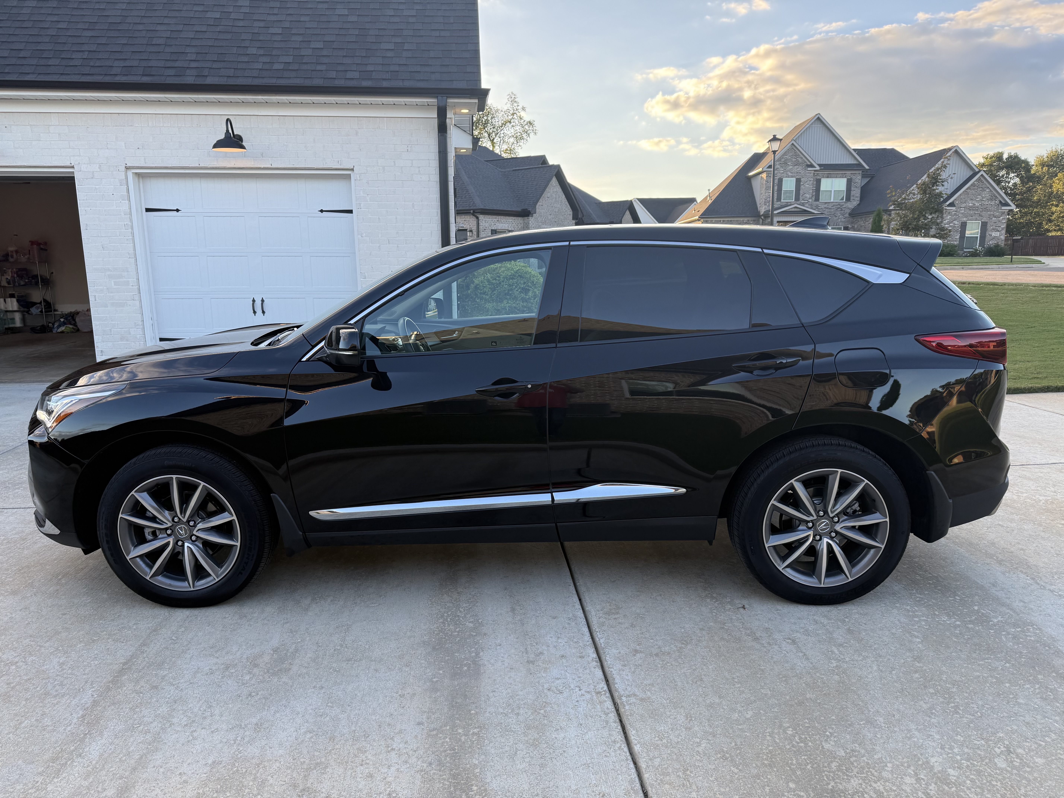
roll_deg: +0.3
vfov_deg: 56.8
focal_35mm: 24
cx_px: 532
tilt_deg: -10.9
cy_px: 399
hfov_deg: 71.6
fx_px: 738
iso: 100
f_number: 1.78
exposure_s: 1/501
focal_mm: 6.76
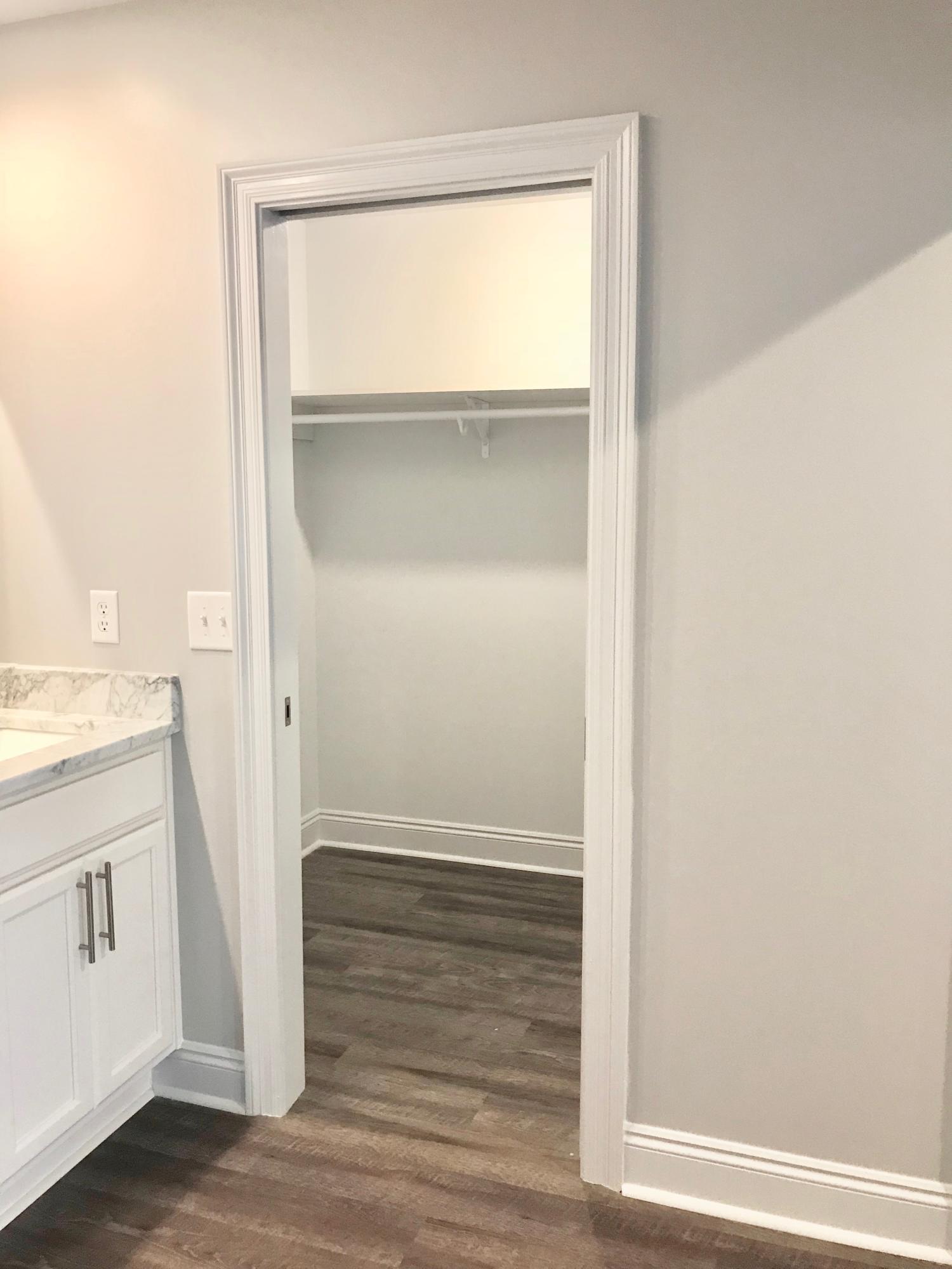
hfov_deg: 49.7
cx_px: 476
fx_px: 1027
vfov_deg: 63.4
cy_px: 634
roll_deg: +0.6
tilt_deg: -6.8
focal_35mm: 28
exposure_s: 1/15
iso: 40
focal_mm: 3.99
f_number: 1.8
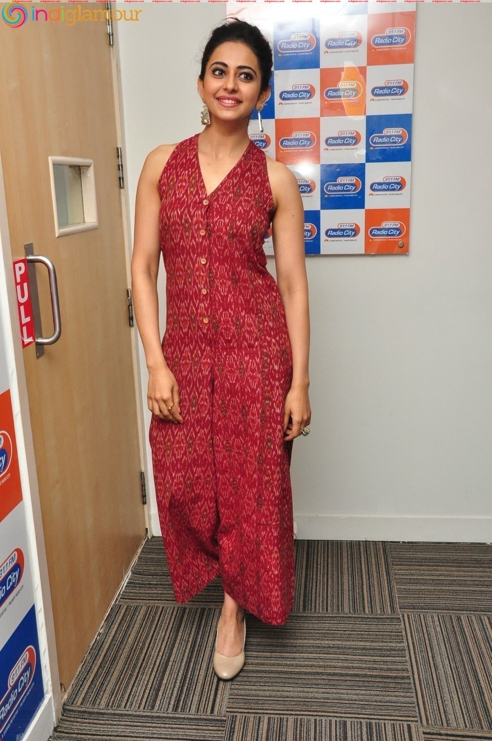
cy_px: 370
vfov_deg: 53.2
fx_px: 740
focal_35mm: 36
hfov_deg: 36.8
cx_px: 246
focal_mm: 24
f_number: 10
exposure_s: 1/125
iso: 1600
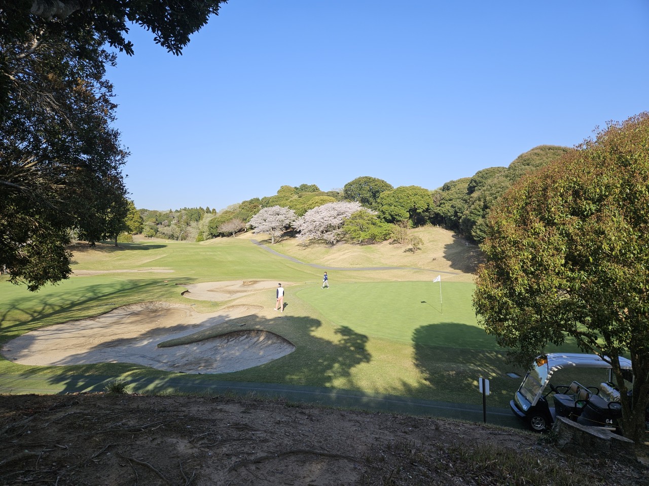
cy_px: 243
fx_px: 431
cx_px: 324
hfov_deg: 73.9
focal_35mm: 23
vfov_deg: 58.9
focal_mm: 5.4
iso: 25
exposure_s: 1/1265
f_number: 1.8
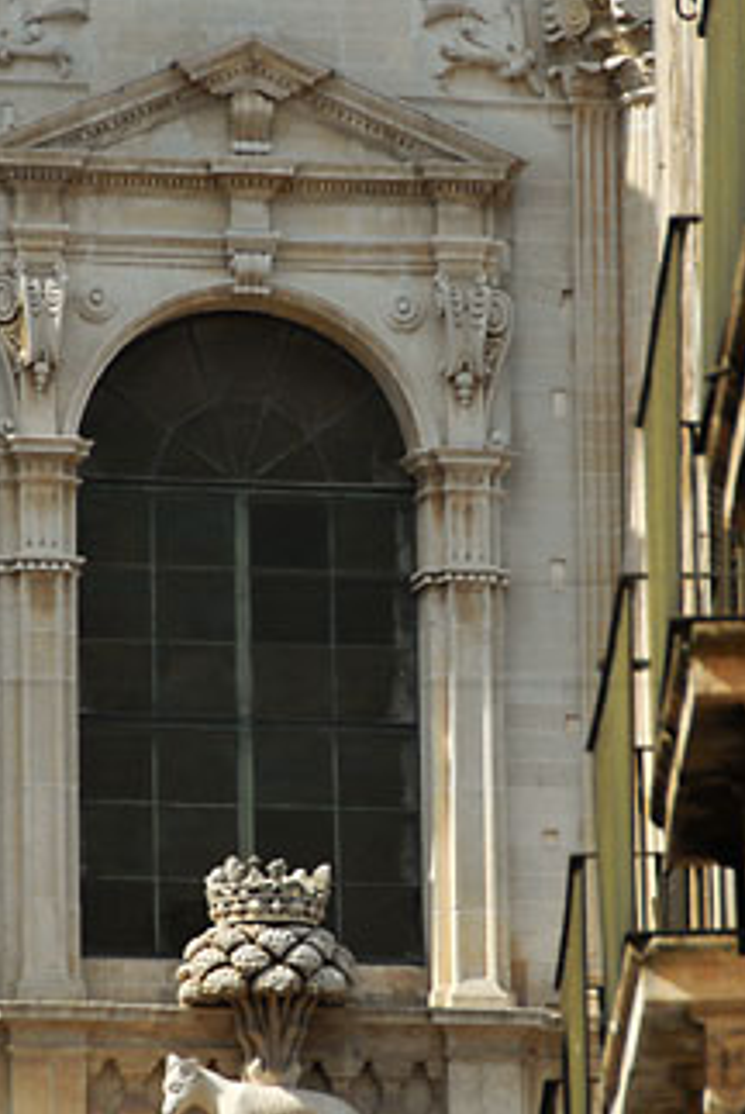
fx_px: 13380
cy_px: 531
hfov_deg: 3.2
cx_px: 316
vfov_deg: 4.8
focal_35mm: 432
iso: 200
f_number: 5.6
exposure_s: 1/320
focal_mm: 150
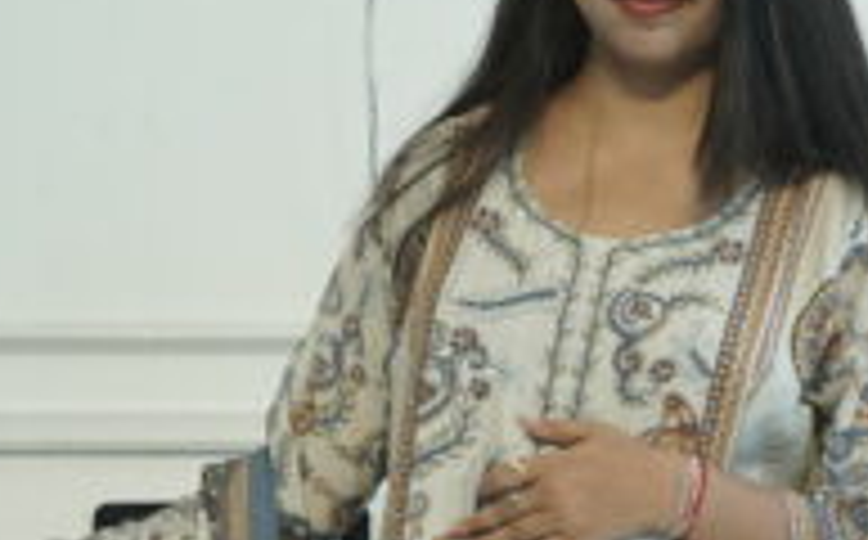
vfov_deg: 8.3
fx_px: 3709
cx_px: 414
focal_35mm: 157
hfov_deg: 13.3
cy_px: 338
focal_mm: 33
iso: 160
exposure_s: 1/100
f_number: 4.5
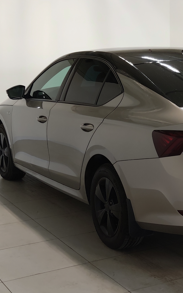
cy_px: 145
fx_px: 583
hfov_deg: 17.5
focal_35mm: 73
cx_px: 175
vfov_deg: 28.2
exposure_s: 1/50
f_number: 1.79
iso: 223
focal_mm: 4.74
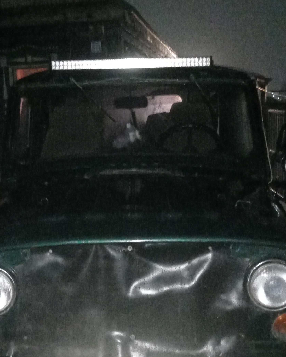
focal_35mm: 48
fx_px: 508
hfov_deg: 31.4
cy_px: 194
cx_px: 123
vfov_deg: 38.7
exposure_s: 1/10
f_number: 1.8
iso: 12000
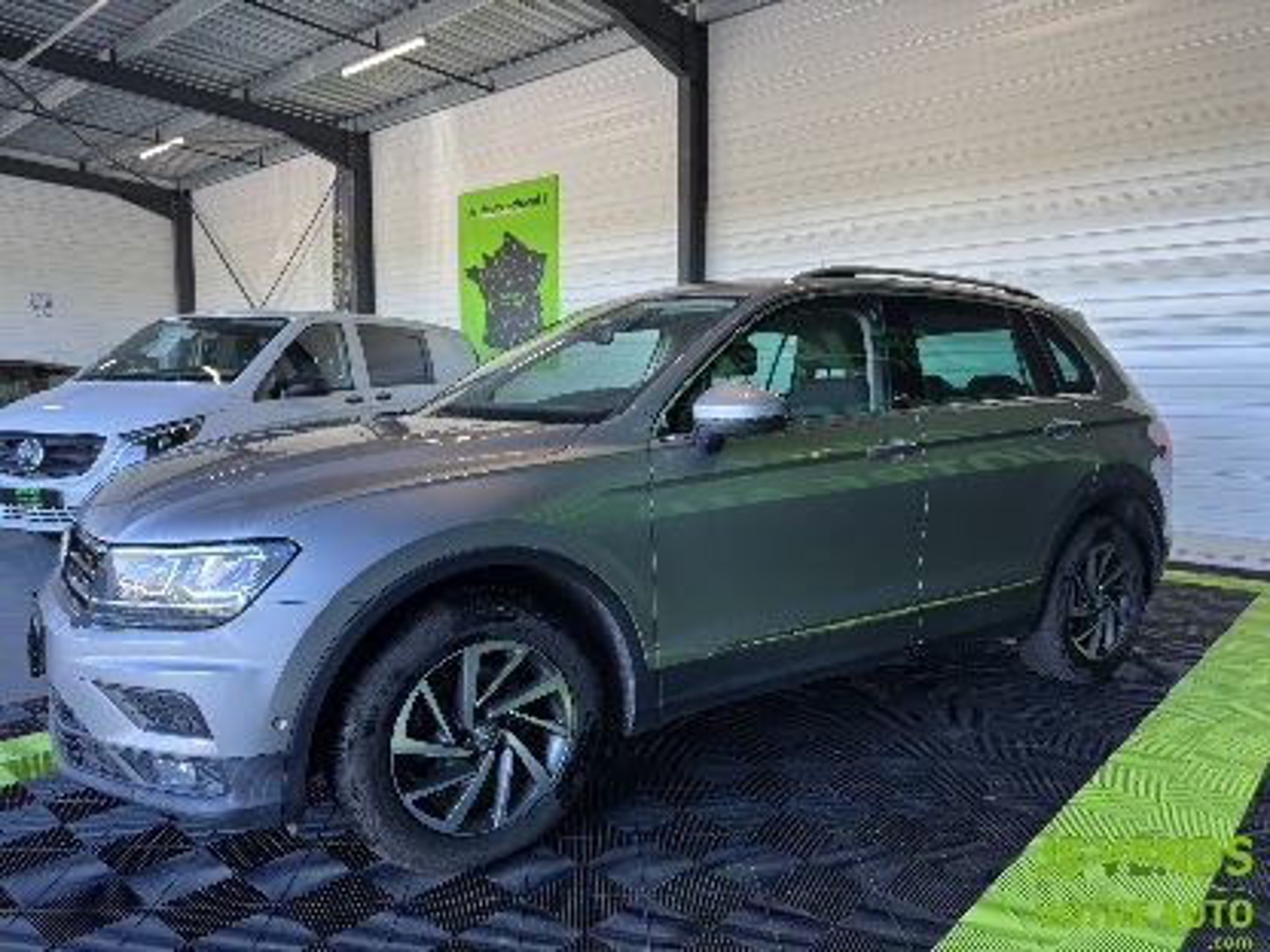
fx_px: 881
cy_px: 476
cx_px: 635
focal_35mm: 24
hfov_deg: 71.6
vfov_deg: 56.8
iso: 50
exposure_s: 1/100
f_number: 1.78
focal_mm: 6.76
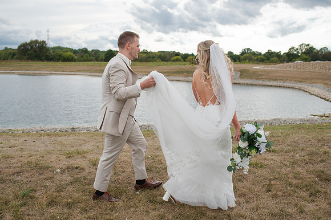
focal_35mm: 36
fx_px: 335
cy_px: 110
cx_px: 166
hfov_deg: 52.6
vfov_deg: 36.4
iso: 100
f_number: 3.5
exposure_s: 1/640
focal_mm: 35
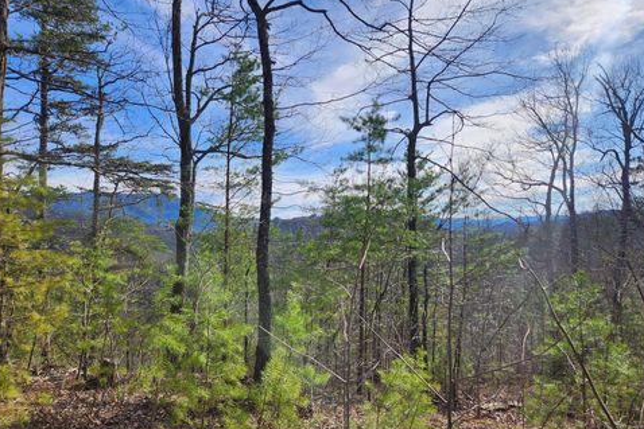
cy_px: 243
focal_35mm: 25
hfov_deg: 71.5
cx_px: 325
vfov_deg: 51.2
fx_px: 447
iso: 20
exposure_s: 1/1636
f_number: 1.8
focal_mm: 5.4
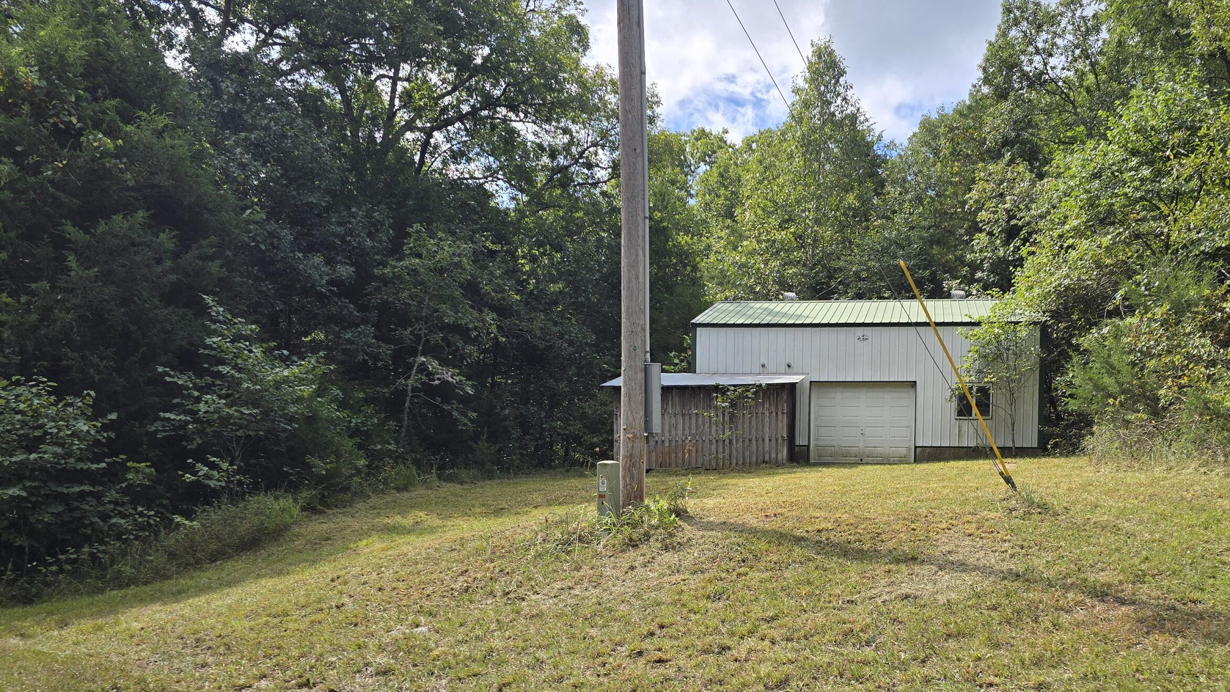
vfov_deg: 36.1
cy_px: 488
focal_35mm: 32
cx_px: 778
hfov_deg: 60.1
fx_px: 1044
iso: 12
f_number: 1.7
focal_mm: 6.3
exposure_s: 1/619
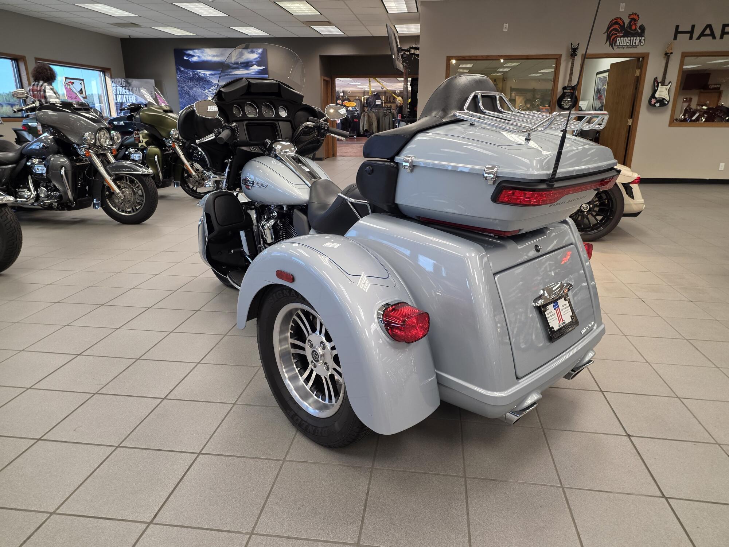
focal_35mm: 23
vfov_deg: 58.9
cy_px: 274
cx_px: 364
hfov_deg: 73.9
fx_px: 484
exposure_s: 1/120
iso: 200
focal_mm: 6.25
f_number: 1.7
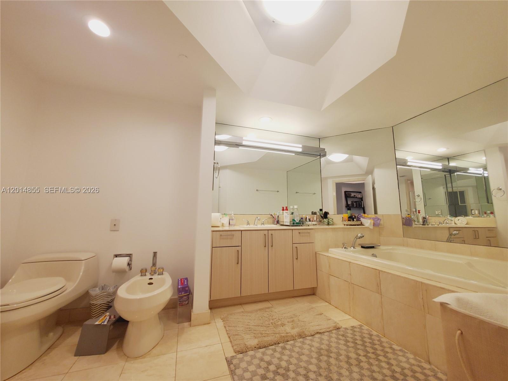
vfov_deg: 89.9
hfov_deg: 106.2
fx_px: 191
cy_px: 190
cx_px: 254
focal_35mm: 13
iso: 100
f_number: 2.2
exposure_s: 1/60
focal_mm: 1.8
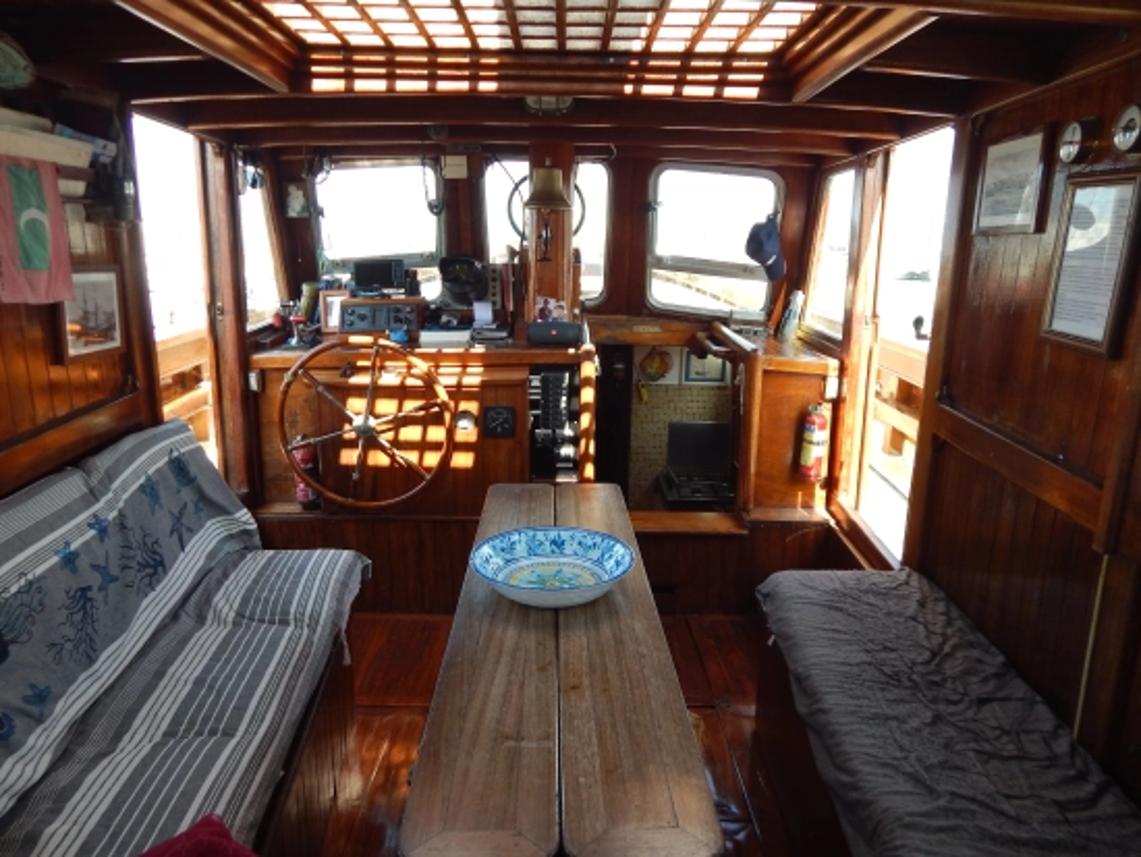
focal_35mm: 23
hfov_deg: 73.9
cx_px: 570
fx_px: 758
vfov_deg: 58.9
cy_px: 428
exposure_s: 1/125
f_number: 3
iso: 125
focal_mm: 4
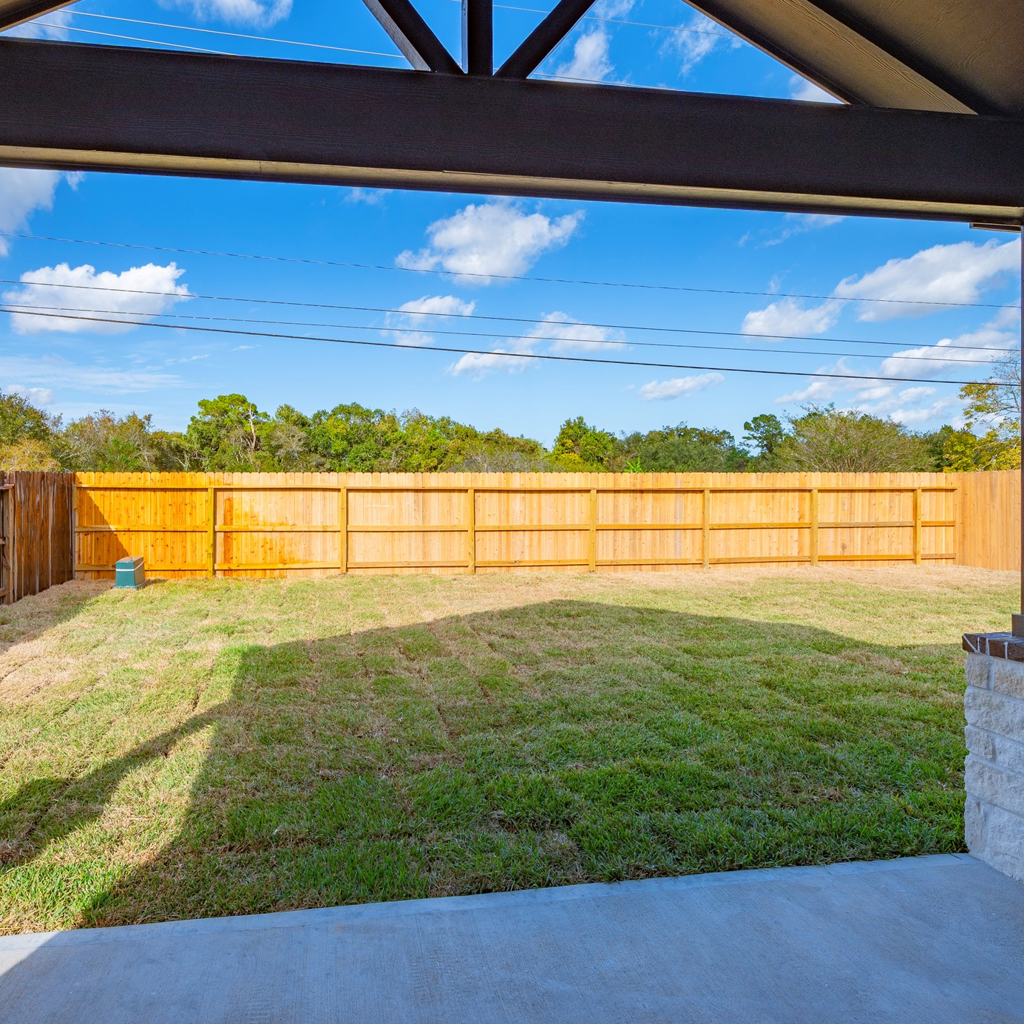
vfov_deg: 74.8
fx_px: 669
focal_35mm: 20
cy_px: 495
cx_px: 402
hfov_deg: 73.9
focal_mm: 15
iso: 125
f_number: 11
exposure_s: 1/125
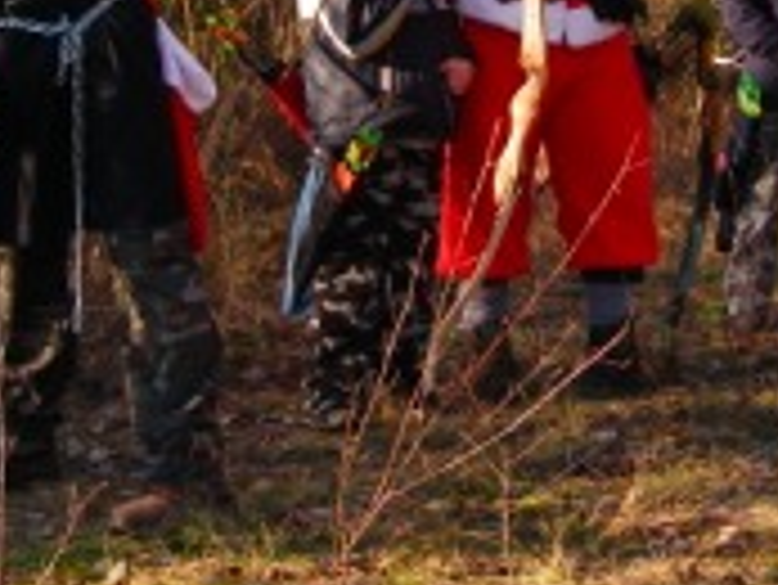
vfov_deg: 12.8
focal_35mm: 114
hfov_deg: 17.2
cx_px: 477
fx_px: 2564
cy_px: -63
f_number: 3.4
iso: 64
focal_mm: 7.3
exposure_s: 1/200
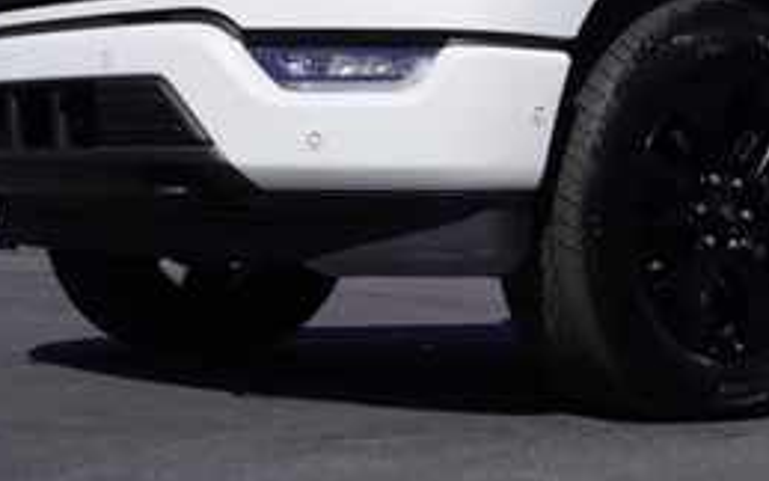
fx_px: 1661
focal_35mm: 79
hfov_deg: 25.3
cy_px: 6
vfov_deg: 16.2
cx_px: 677
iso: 100
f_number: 10
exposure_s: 1/320
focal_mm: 21
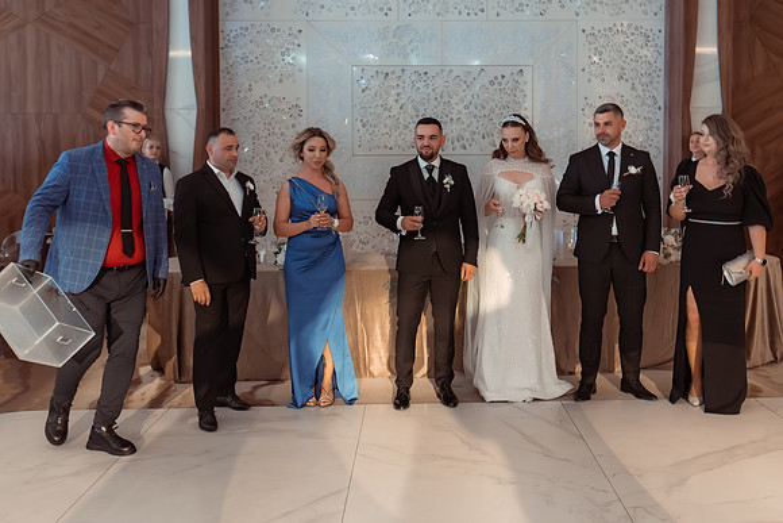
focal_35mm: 36
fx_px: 790
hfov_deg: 52.7
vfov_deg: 36.5
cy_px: 211
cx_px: 423
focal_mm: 30
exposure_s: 1/200
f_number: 2.8
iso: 1600
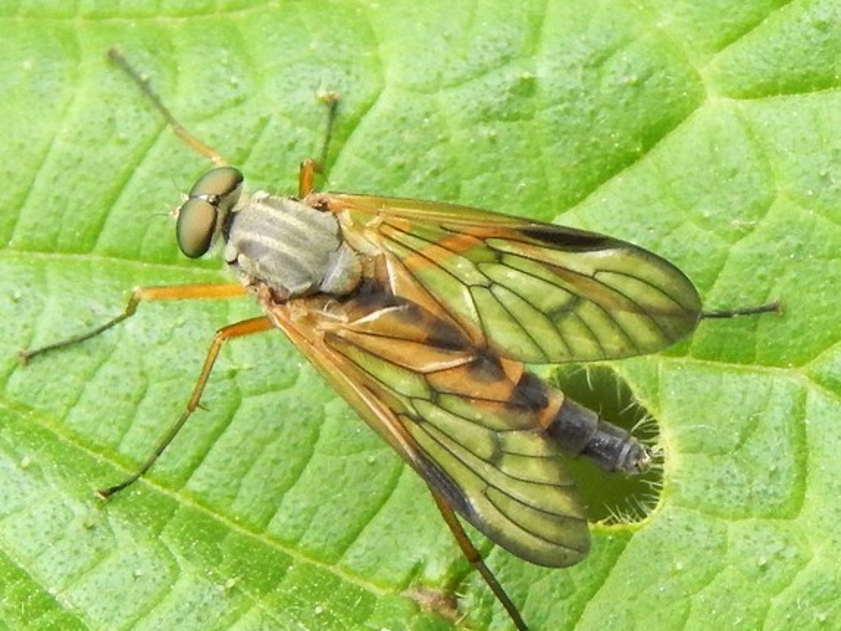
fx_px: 4130
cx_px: 427
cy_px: 329
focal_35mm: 170
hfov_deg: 11.6
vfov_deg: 8.7
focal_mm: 20.5
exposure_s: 1/125
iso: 400
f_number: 4.6
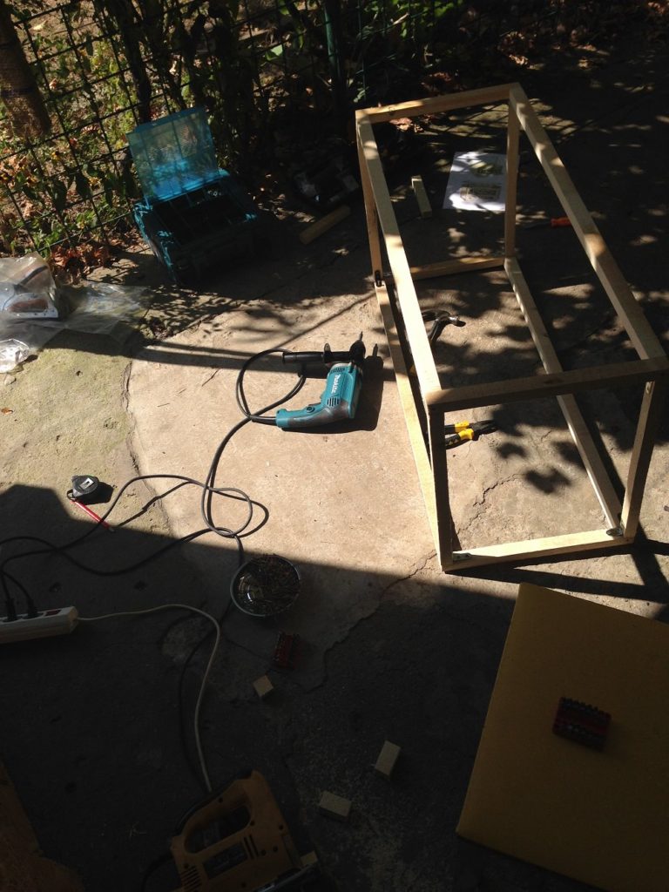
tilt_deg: -49.0
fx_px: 850
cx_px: 334
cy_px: 446
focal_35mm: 33
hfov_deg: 42.9
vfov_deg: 55.4
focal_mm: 4.12
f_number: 2.4
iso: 50
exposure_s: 1/1466
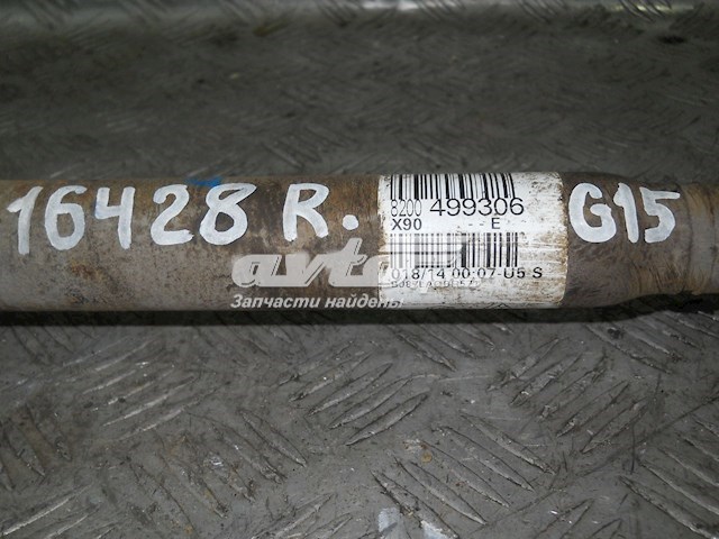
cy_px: 270
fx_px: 852
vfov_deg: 35.1
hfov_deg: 45.8
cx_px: 360
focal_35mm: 41
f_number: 5.5
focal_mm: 6.72
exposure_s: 1/30
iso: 80
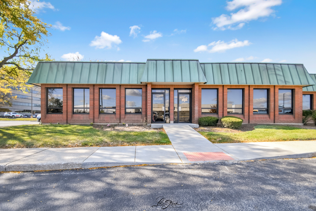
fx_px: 132
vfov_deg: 77.3
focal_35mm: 15
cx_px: 158
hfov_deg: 100.4
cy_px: 106
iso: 400
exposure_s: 1/1250
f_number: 8
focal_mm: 10
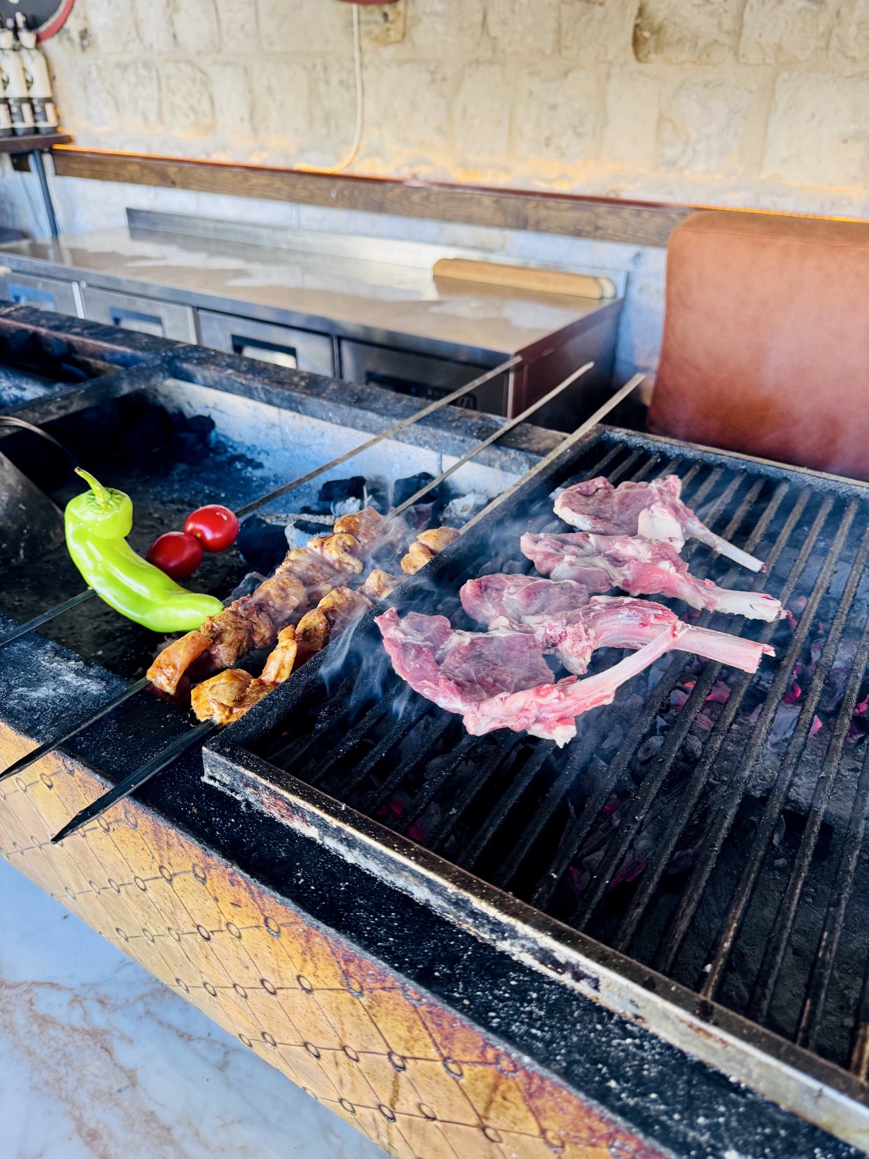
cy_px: 580
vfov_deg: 71.6
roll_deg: +0.8
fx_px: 803
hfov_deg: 56.8
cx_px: 434
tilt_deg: -33.3
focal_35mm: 24
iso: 200
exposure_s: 1/92
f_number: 1.78
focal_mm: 6.76
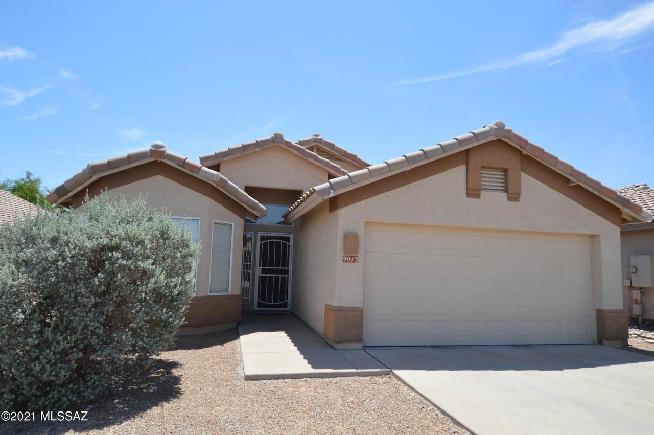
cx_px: 327
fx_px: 408
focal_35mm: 22
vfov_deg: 56.1
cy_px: 218
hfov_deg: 77.4
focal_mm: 15
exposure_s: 1/250
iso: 100
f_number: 8
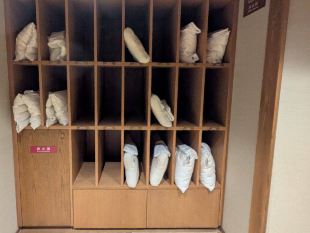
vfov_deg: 74.2
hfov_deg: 90.0
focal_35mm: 17
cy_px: 96
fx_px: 152
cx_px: 127
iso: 473
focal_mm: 1.95
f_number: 2.2
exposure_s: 1/25
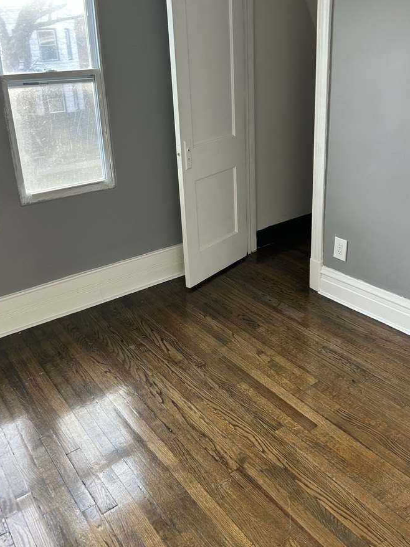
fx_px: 506
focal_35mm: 32
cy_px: 236
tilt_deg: -23.7
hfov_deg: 44.1
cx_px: 195
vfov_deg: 56.6
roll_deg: -1.3
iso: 80
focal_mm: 5.7
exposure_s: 1/121
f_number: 1.5
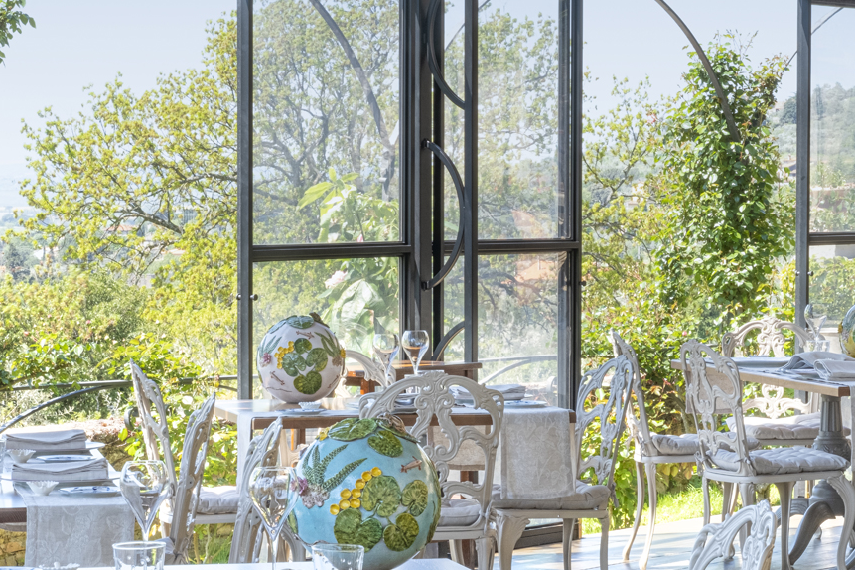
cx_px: 471
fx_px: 3277
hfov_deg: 14.9
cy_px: 340
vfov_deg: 9.9
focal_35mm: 138
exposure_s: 1/8
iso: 400
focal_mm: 66.2
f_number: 22
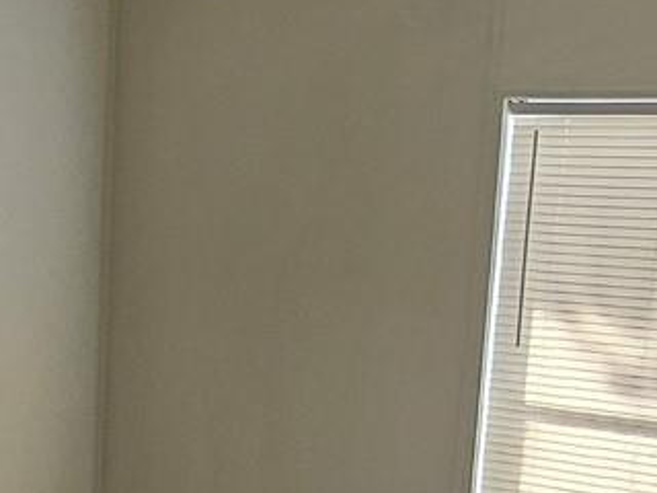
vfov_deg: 22.2
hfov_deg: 29.7
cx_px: 230
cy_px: 421
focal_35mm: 65
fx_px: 1234
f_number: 2.2
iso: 32
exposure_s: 1/120
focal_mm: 1.74
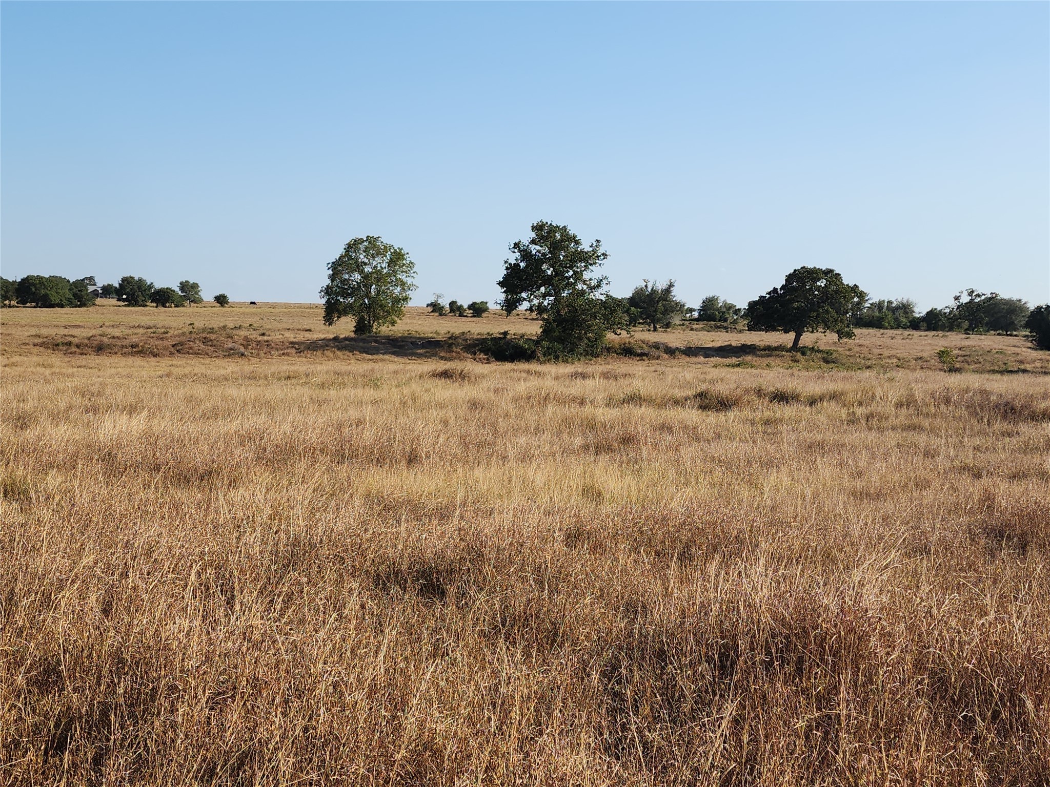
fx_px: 698
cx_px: 525
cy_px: 394
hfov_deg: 73.9
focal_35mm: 23
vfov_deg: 58.9
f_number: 1.8
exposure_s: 1/992
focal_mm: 6.4
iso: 12
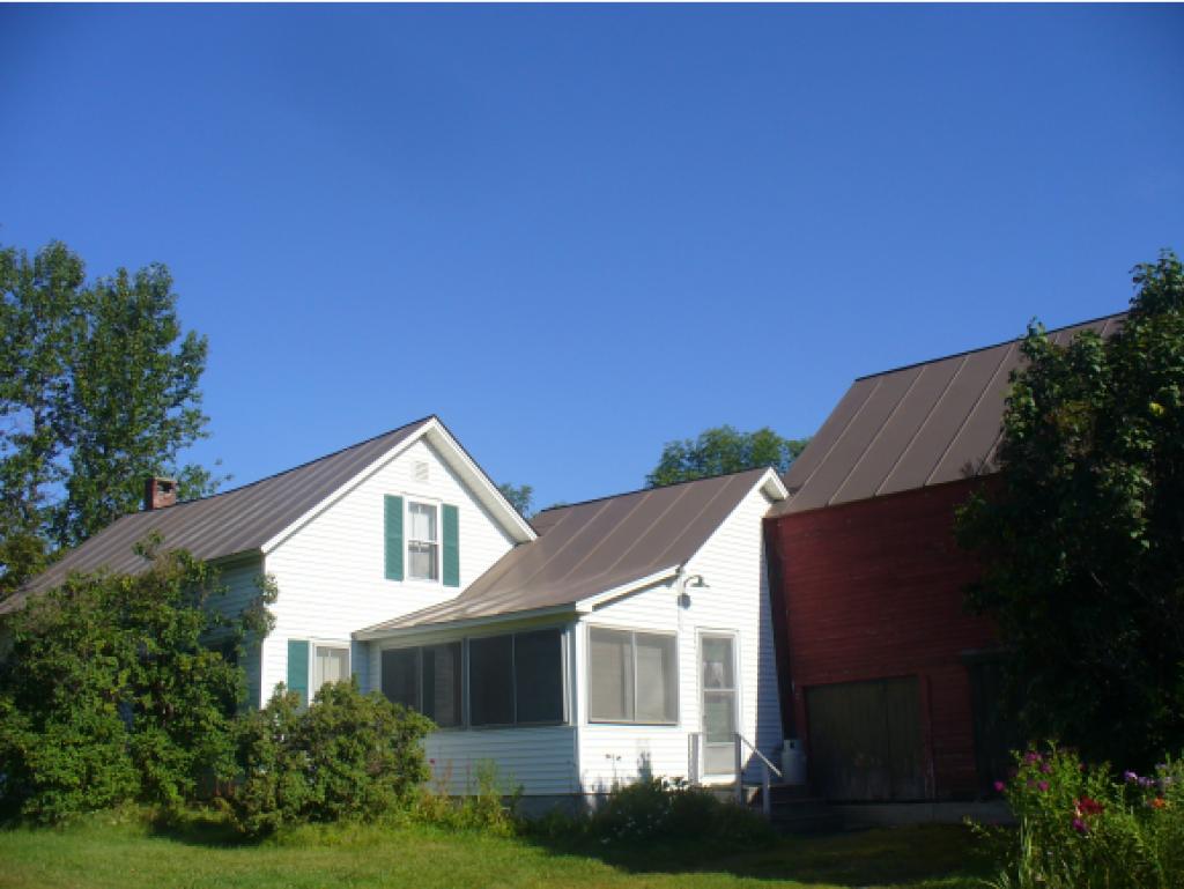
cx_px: 592
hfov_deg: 50.1
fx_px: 1266
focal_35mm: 37
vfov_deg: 38.7
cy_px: 444
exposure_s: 1/400
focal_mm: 6.1
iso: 80
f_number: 5.6
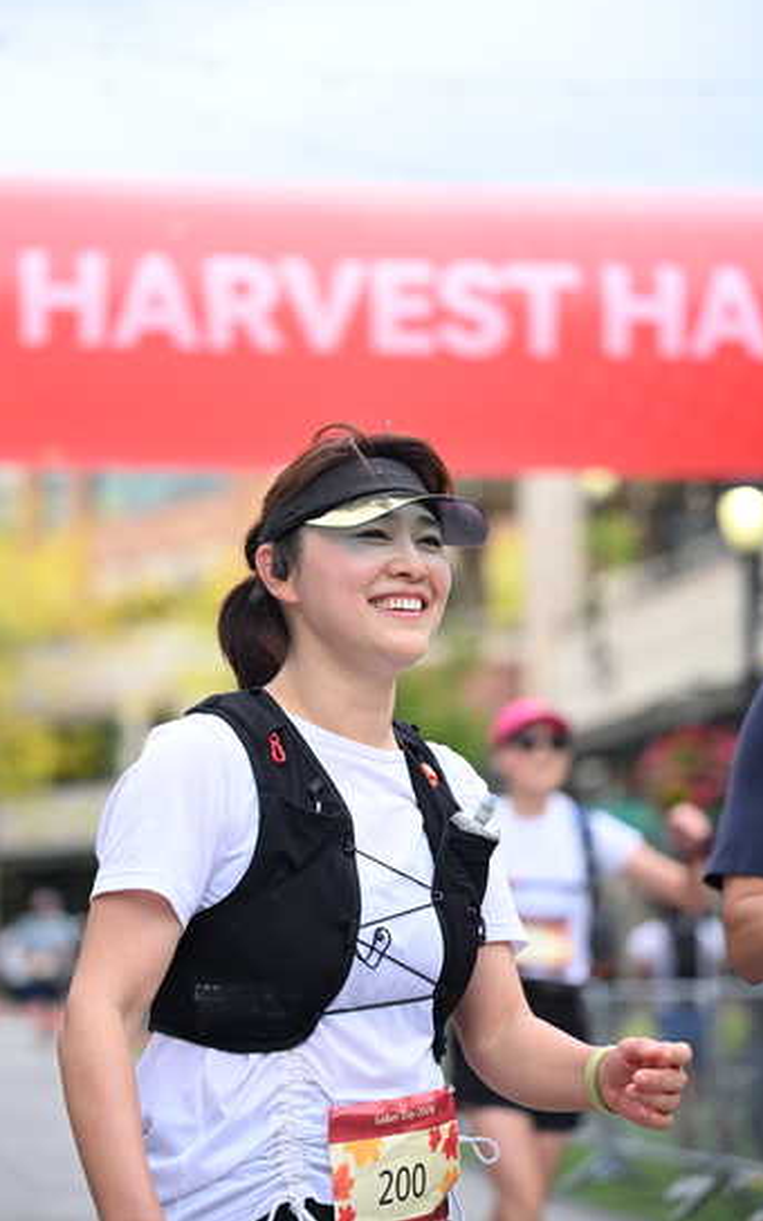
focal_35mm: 102
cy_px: 606
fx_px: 3394
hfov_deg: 12.8
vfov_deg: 20.4
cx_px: 374
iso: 640
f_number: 2.8
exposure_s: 1/2000
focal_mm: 99
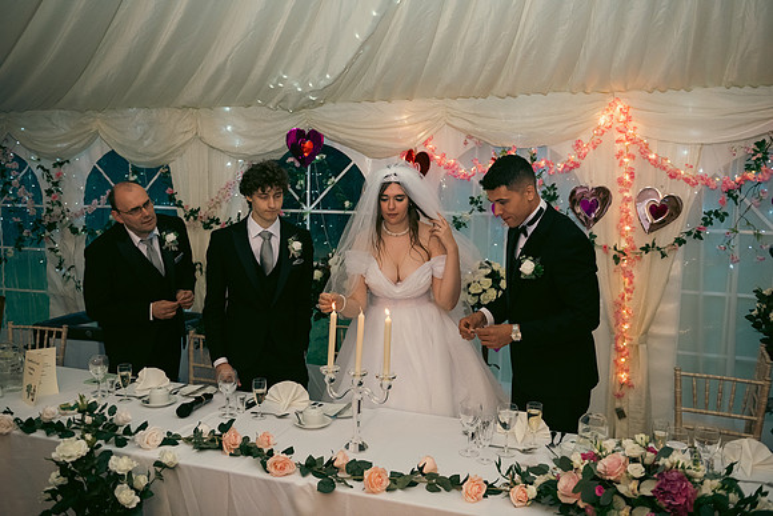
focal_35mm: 29
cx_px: 386
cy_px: 258
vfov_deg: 45.0
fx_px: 623
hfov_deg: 63.6
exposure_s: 1/160
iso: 800
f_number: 3.5
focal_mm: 29
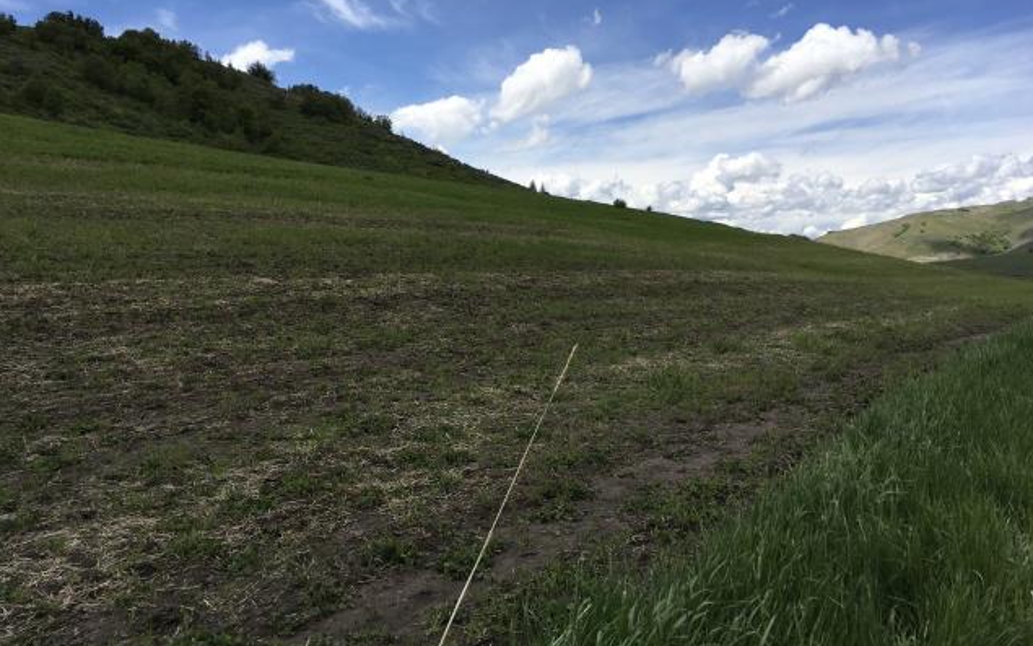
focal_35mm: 31
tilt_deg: -1.0
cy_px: 322
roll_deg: +1.8
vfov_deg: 40.6
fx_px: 873
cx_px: 517
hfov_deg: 61.2
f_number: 2.2
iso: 25
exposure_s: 1/1972
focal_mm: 4.15
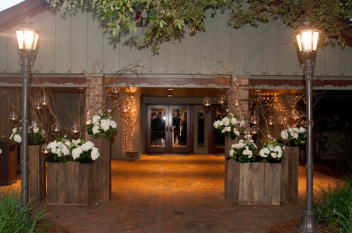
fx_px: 381
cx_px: 173
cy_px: 116
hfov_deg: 49.6
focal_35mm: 39
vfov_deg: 34.1
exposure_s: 1/50
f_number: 5
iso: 500
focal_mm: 24
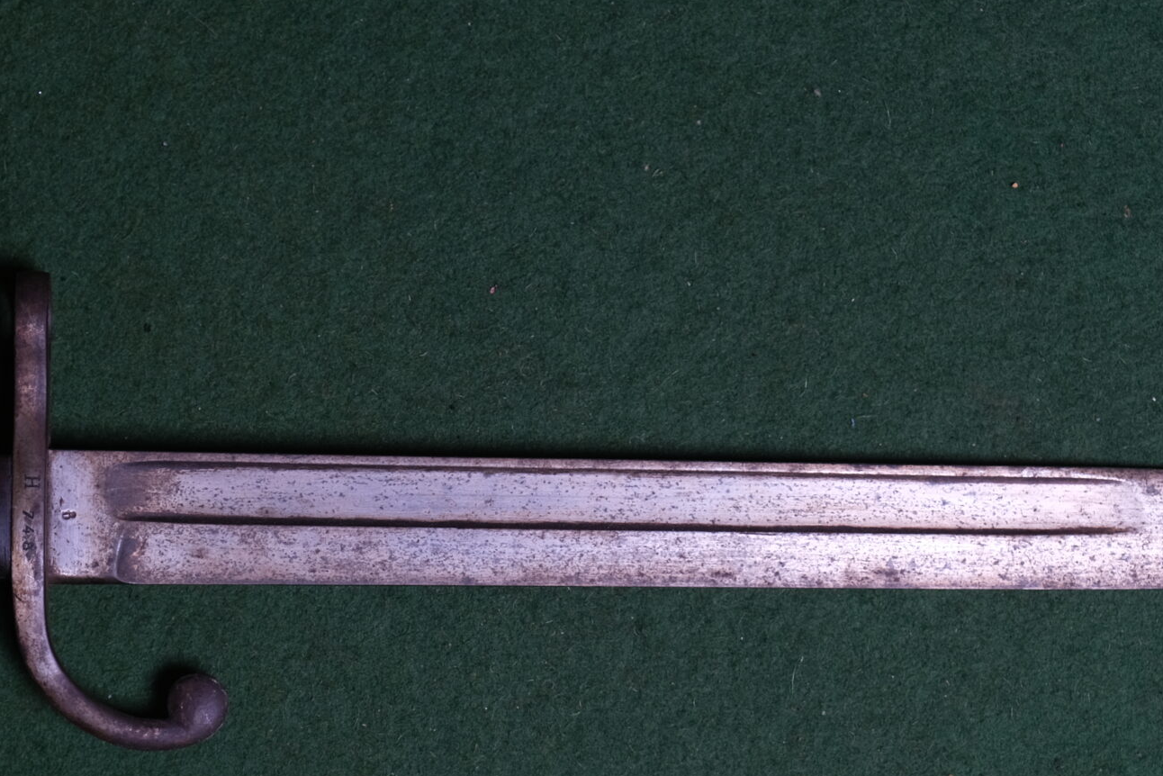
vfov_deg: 13.0
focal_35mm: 105
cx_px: 373
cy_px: 577
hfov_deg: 19.4
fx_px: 3393
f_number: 5.6
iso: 320
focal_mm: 35.3
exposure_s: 1/160
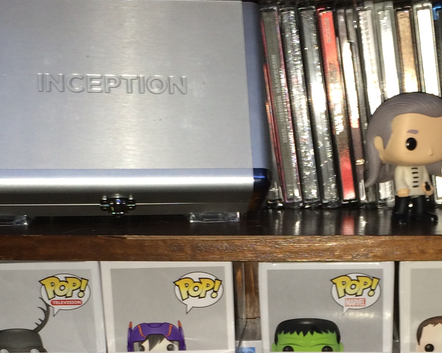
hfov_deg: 24.9
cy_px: 372
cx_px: 297
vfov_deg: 19.5
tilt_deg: -14.8
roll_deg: +0.4
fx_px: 994
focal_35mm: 76
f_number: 2.2
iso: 50
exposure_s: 1/16
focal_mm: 4.15
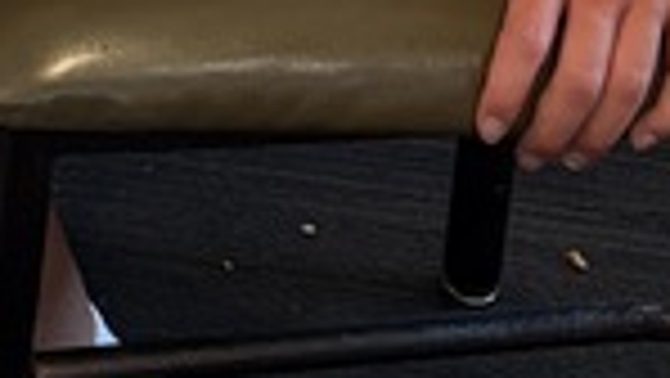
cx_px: -917
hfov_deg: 9.8
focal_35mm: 195
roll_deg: -0.1
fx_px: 3466
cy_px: -1048
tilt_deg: -21.0
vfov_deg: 5.5
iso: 125
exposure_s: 1/60
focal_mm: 5.96
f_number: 1.6
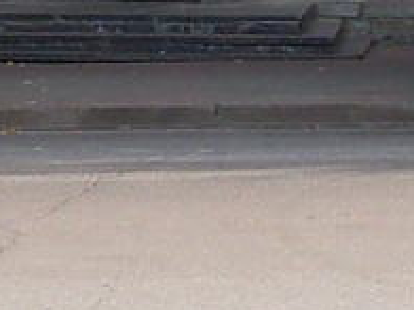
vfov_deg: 5.2
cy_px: -317
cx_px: 447
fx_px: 3325
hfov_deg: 7.1
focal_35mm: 278
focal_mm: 6.3
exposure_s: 1/250
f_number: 2.8
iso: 80
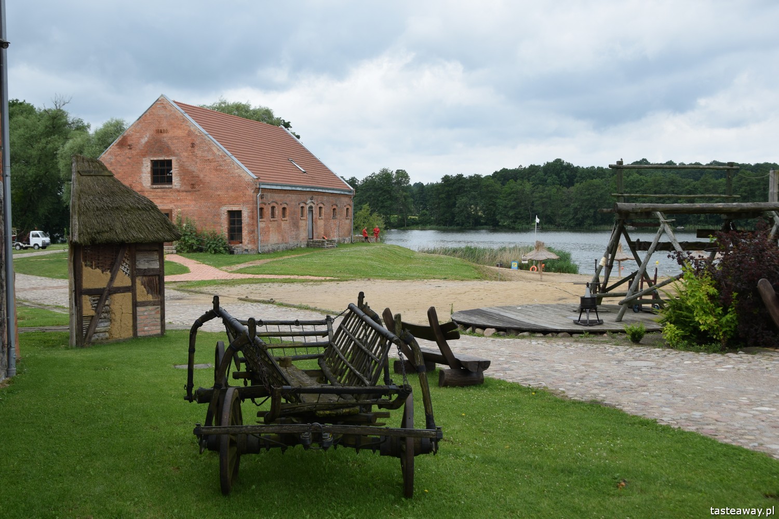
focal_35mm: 44
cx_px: 390
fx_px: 941
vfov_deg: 30.8
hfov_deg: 45.0
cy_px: 260
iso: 200
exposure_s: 1/250
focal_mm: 29
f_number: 8
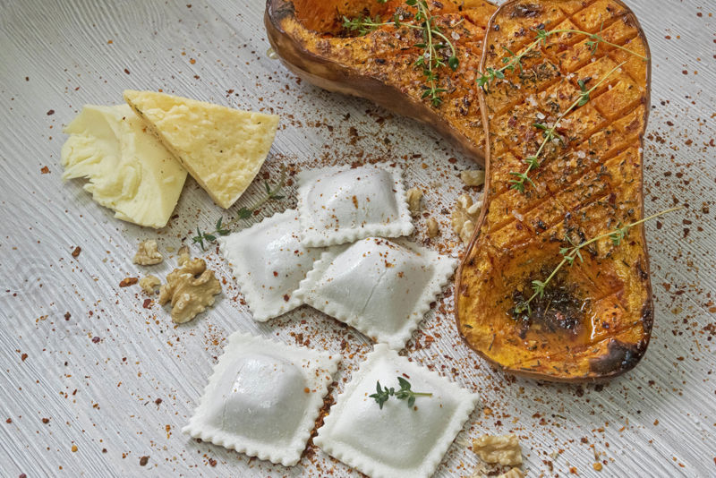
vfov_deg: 20.9
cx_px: 358
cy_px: 239
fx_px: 1293
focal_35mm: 65
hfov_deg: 30.9
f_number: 16
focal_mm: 65
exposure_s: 1/160
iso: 2500
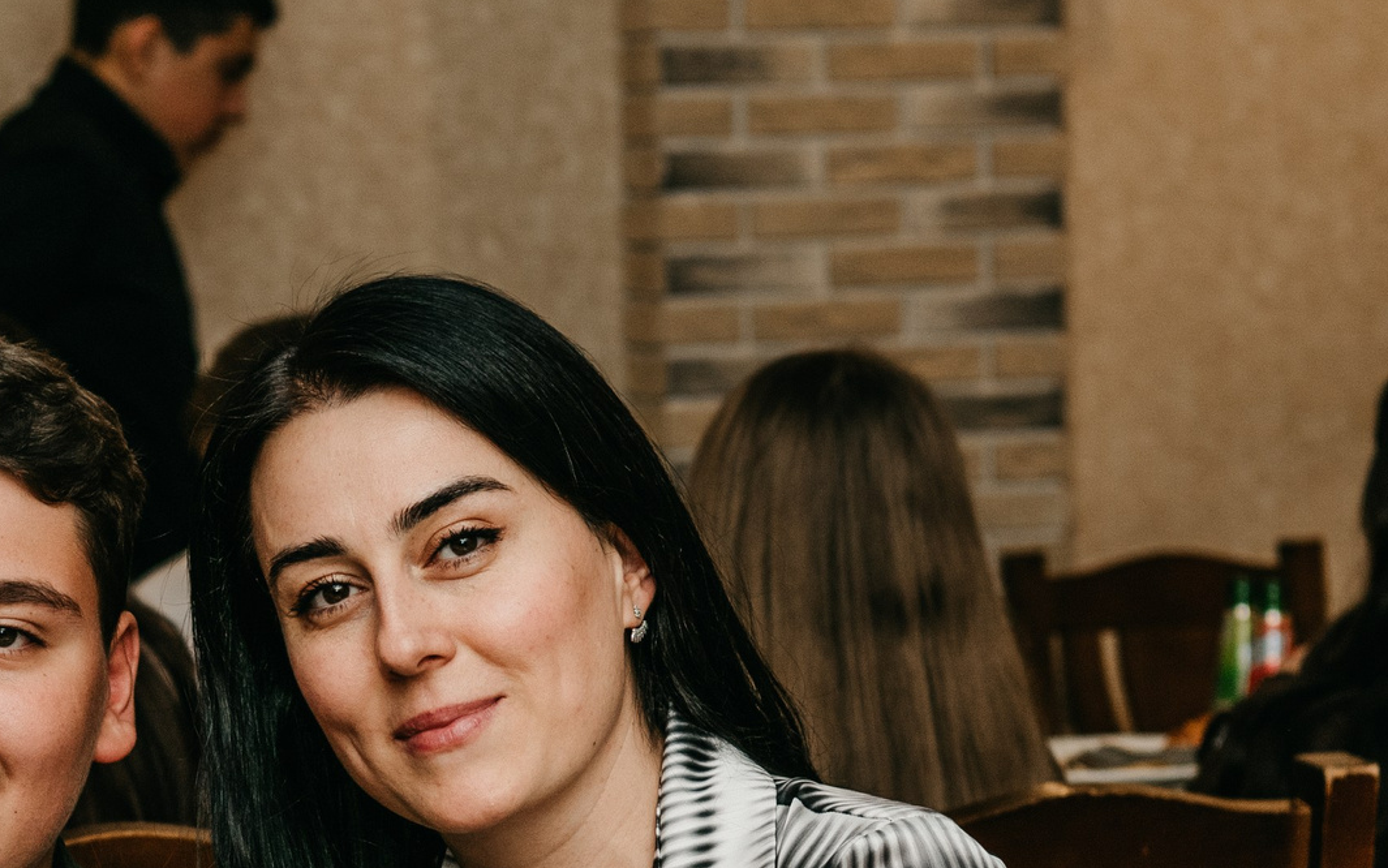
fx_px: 5070
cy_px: 837
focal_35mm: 134
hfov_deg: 15.5
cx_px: 229
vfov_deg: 9.7
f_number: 4
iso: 125
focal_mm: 50
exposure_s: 1/160
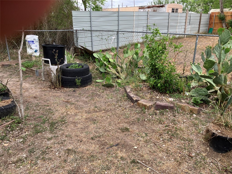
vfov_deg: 49.7
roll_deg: -0.3
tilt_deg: -18.6
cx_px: 116
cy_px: 87
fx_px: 188
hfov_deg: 63.4
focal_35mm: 28
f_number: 1.8
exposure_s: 1/121
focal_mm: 3.99
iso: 32
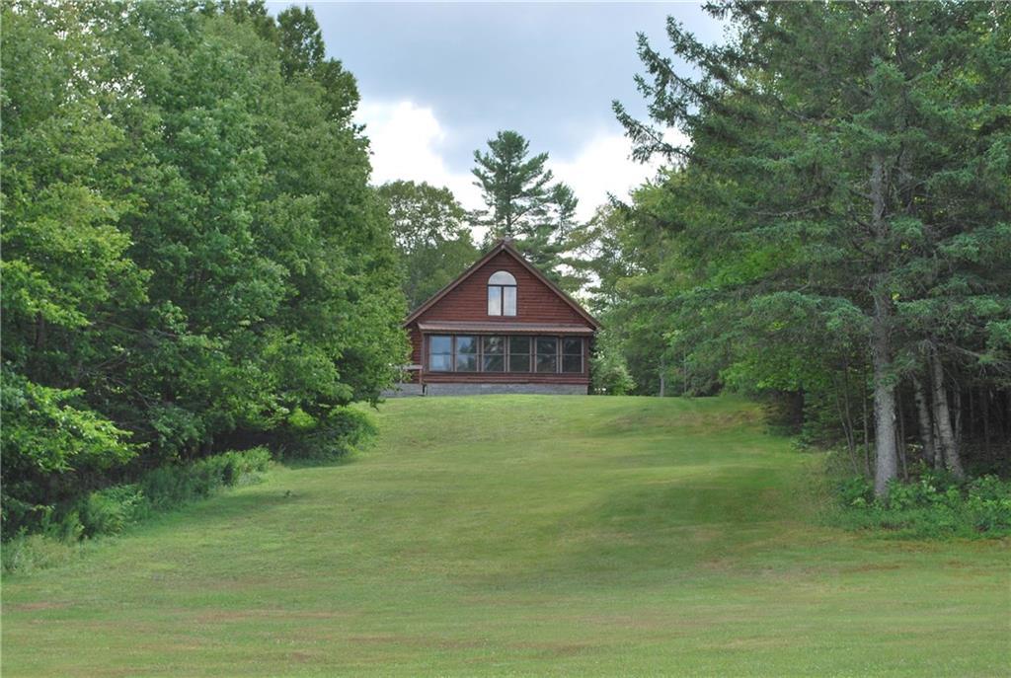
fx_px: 1857
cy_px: 339
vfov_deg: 20.7
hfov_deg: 30.5
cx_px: 506
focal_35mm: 66
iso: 100
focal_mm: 44
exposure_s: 1/200
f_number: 7.1
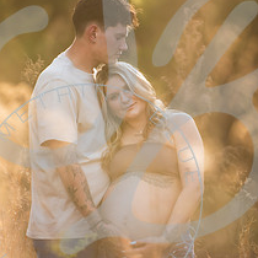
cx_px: 144
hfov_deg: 4.8
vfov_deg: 4.8
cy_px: 104
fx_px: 3069
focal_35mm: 364
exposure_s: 1/400
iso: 100
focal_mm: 200
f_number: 2.8
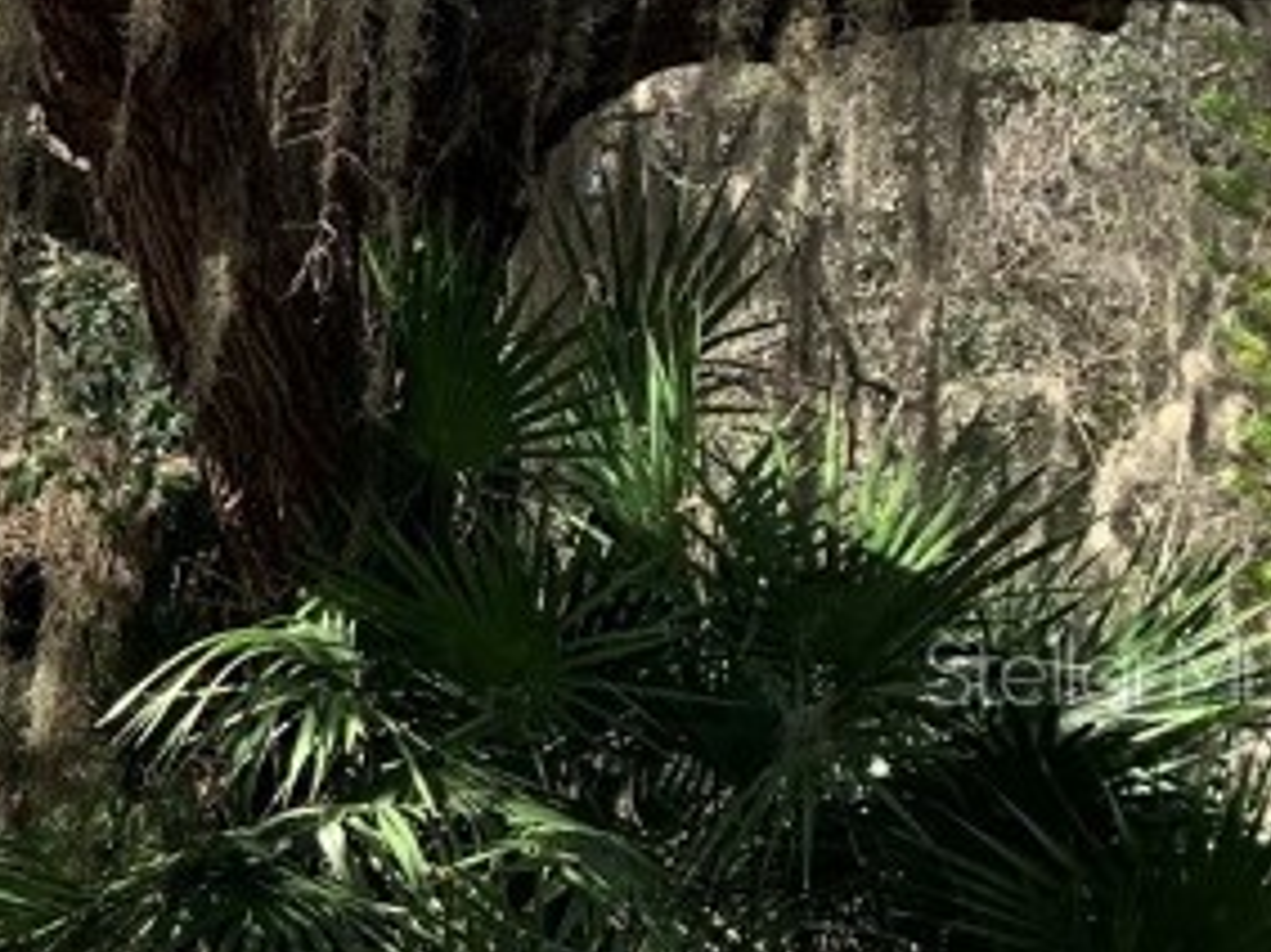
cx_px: -952
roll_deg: -0.3
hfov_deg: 17.4
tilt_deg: +2.2
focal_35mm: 94
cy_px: 669
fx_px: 3450
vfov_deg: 15.7
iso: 25
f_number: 1.8
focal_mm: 4.25
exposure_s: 1/696
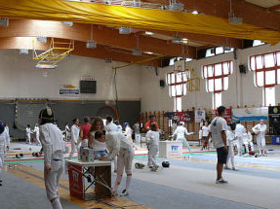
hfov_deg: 34.9
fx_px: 445
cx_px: 121
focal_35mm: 55
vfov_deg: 26.4
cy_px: 134
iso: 100
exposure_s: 1/100
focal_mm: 7.4
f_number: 2.8
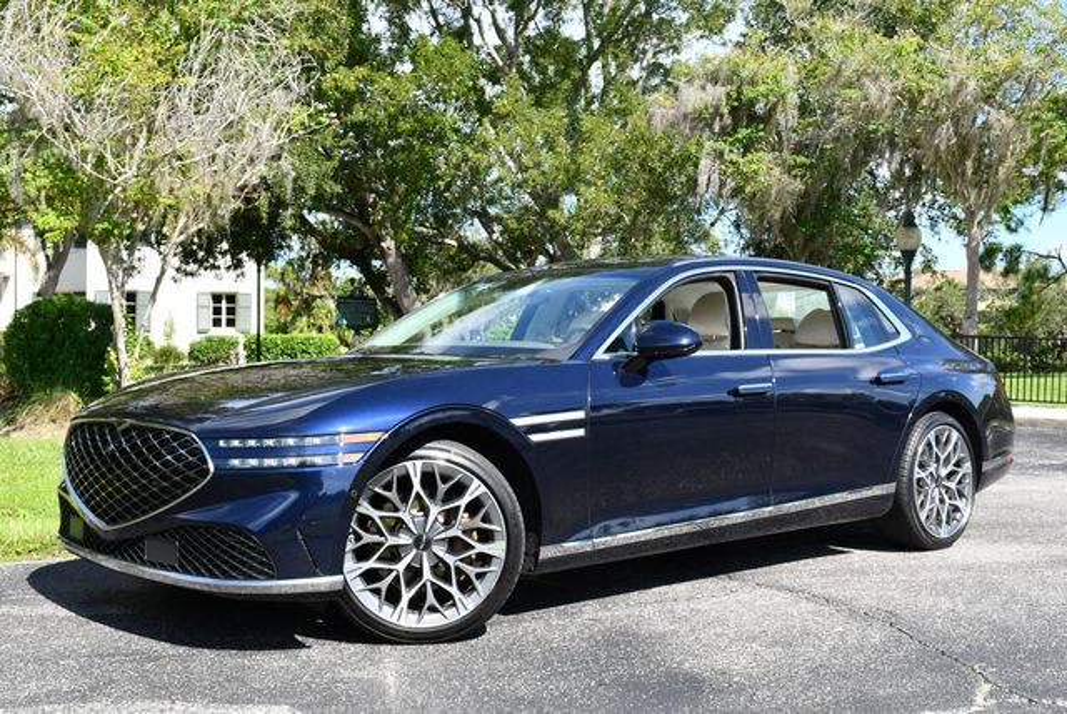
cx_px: 534
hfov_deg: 44.5
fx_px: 1305
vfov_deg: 30.6
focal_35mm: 44
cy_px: 357
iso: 200
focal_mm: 22
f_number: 8
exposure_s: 1/250
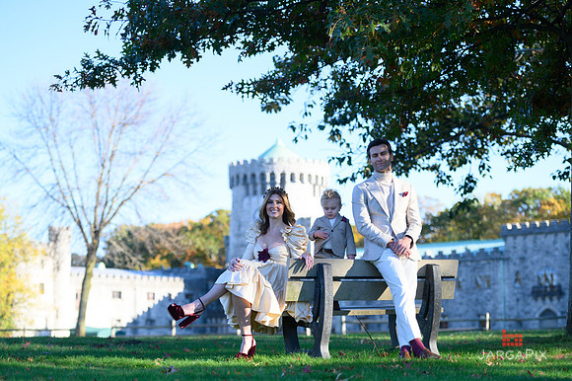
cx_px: 286
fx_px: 1270
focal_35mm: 80
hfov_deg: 25.4
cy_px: 190
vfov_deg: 17.0
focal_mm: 80
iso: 1600
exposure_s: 1/6400
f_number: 3.2
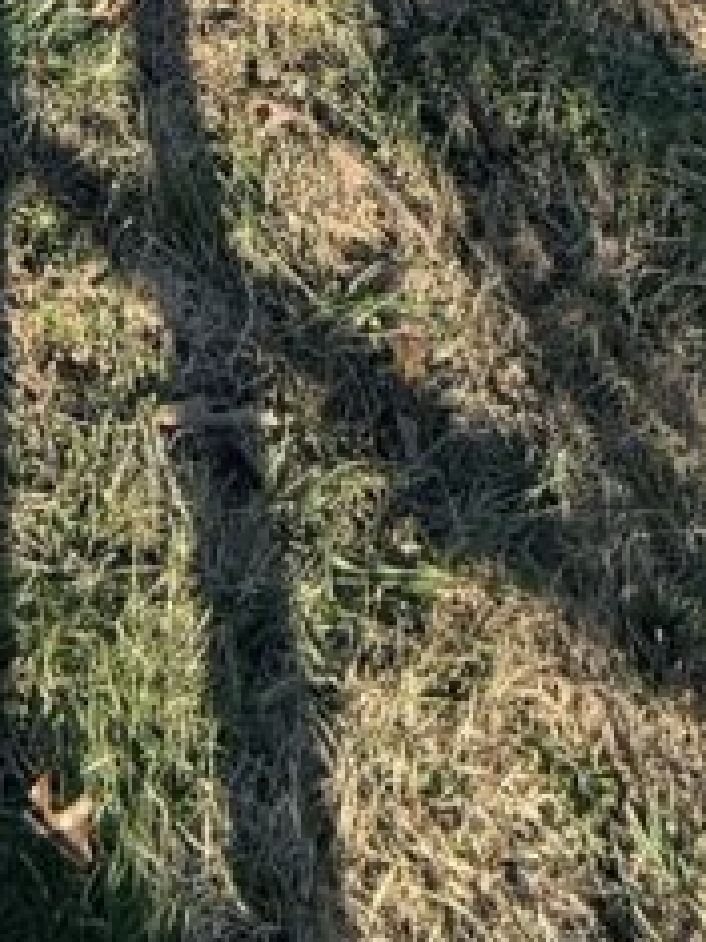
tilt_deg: -10.5
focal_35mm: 61
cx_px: -273
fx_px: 1660
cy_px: -894
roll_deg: +0.0
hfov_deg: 21.2
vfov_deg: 19.6
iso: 50
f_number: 2.2
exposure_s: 1/686
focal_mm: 2.22
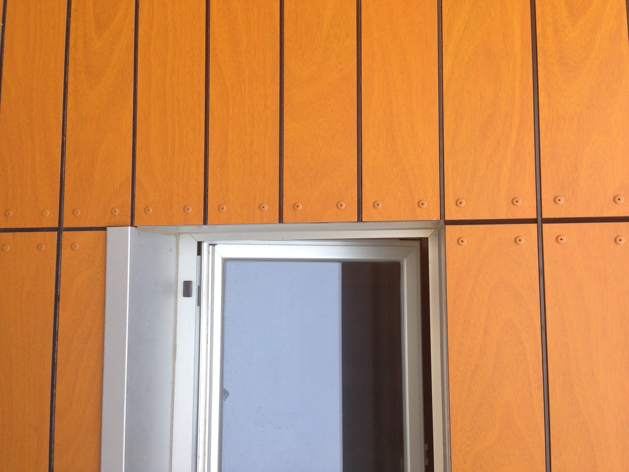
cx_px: 314
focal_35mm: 33
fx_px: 600
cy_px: 236
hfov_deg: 55.4
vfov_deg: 42.9
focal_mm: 4.13
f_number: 2.4
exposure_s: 1/214
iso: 50
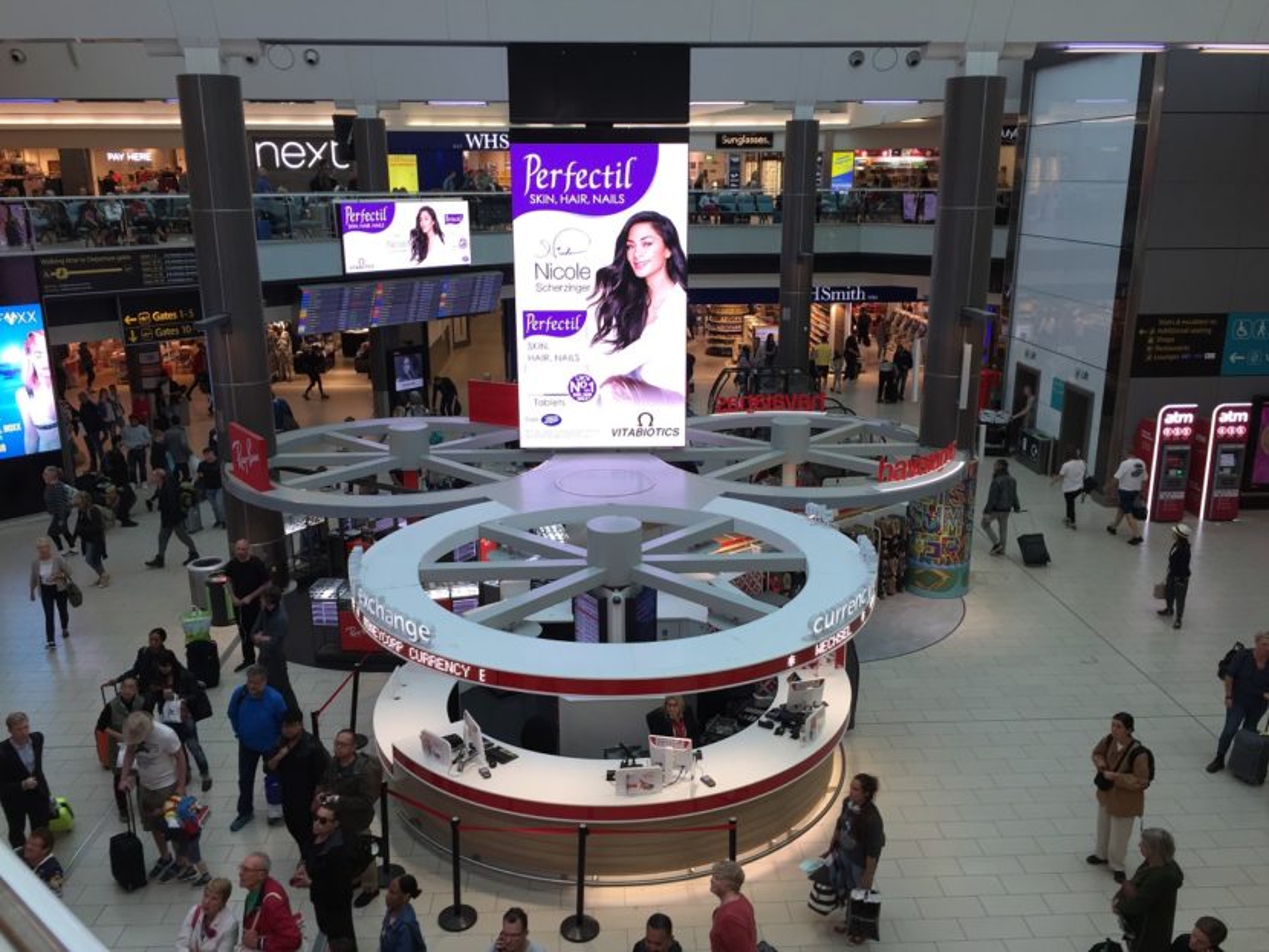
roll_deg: -1.3
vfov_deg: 48.3
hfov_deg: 61.6
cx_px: 634
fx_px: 1063
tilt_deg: -16.4
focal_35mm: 29
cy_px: 476
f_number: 2.2
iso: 50
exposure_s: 1/100
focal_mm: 4.15
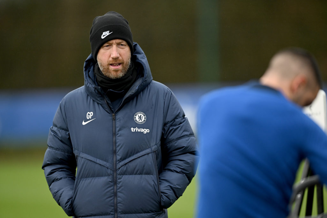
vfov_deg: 3.4
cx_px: 164
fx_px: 3634
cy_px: 109
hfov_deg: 5.2
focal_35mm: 400
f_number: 2.8
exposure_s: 1/1250
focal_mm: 400
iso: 800
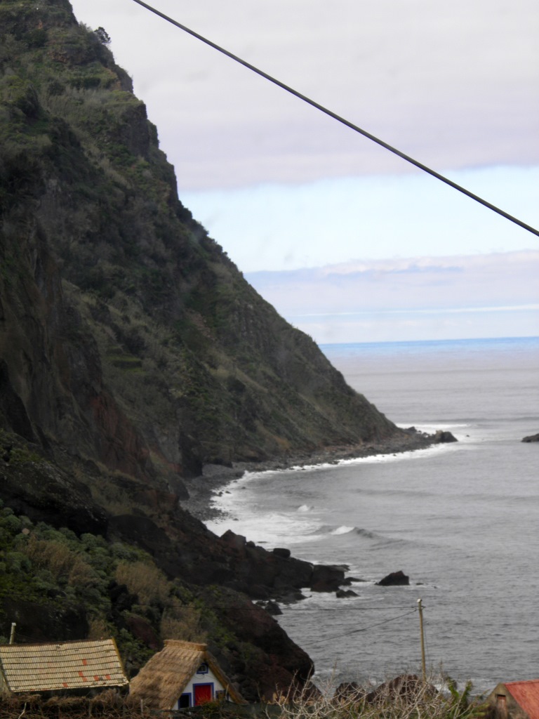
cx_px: 270
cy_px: 360
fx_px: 3363
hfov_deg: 9.2
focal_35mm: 162
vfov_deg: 12.2
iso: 50
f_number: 5.7
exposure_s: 1/160
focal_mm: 29.2
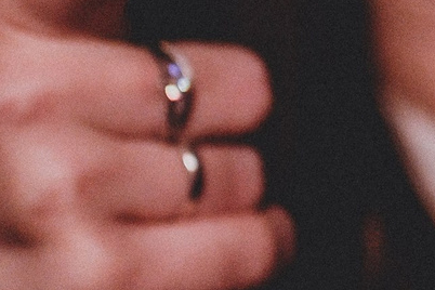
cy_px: -63
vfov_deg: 5.5
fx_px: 2996
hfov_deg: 7.5
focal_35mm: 248
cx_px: 1191
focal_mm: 25
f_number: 1.7
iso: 1250
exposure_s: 1/160
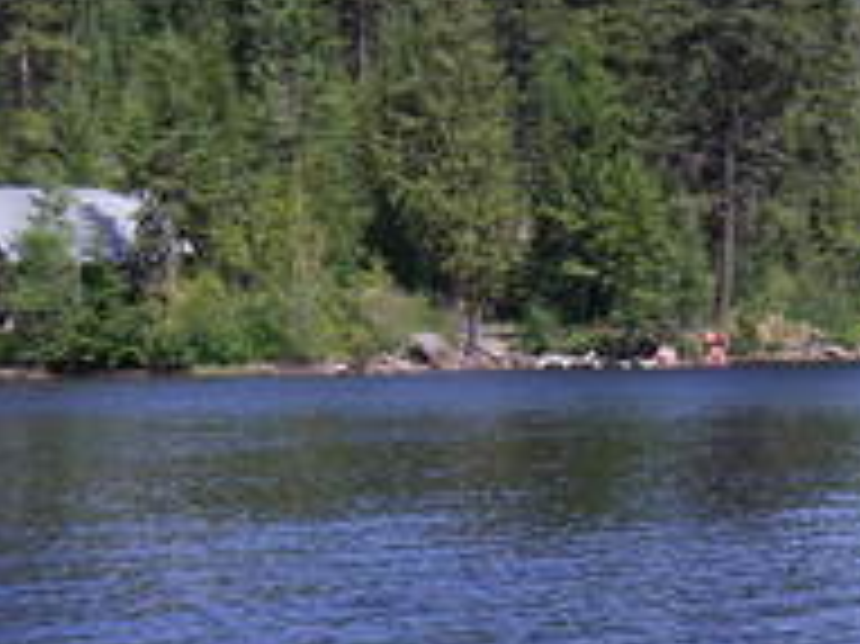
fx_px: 4419
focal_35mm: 178
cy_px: 205
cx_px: 635
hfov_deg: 11.1
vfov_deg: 8.3
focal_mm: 16
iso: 64
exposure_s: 1/500
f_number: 3.9
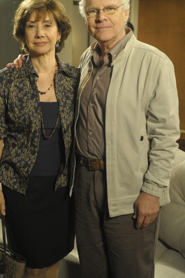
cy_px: 118
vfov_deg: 33.4
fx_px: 463
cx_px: 79
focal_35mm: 60
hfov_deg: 22.6
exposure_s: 1/50
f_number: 5
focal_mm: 52
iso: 6400
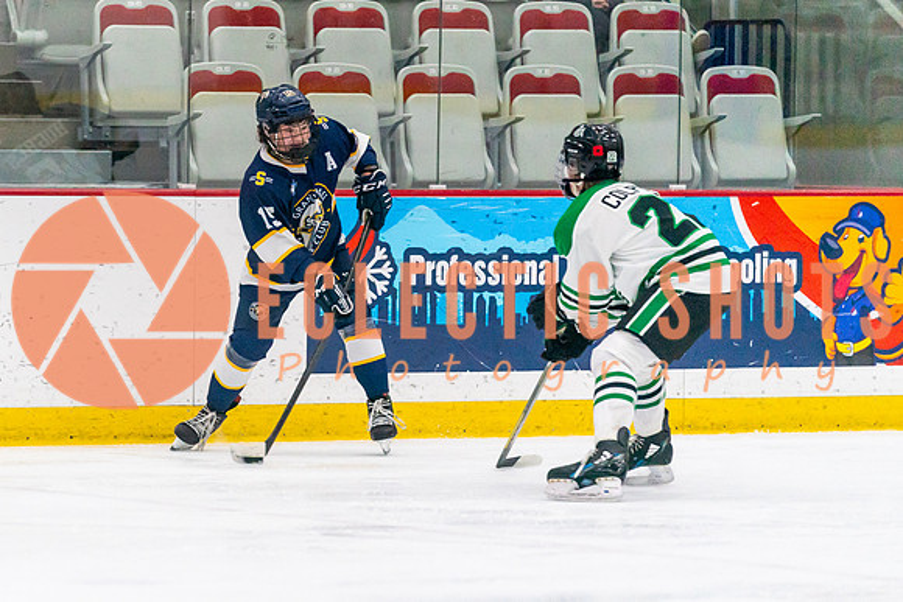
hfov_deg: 7.0
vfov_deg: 4.7
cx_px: 242
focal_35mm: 293
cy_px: 301
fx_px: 7341
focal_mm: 200
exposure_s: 1/1600
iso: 4000
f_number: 2.8
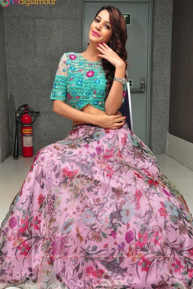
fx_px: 346
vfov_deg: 45.4
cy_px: 144
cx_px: 98
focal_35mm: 43
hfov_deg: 31.2
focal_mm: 28
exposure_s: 1/125
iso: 1250
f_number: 8
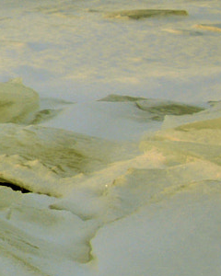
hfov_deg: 7.2
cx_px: -394
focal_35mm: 195
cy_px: 94
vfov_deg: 9.9
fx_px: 1594
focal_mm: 26
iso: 200
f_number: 6.3
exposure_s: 1/160
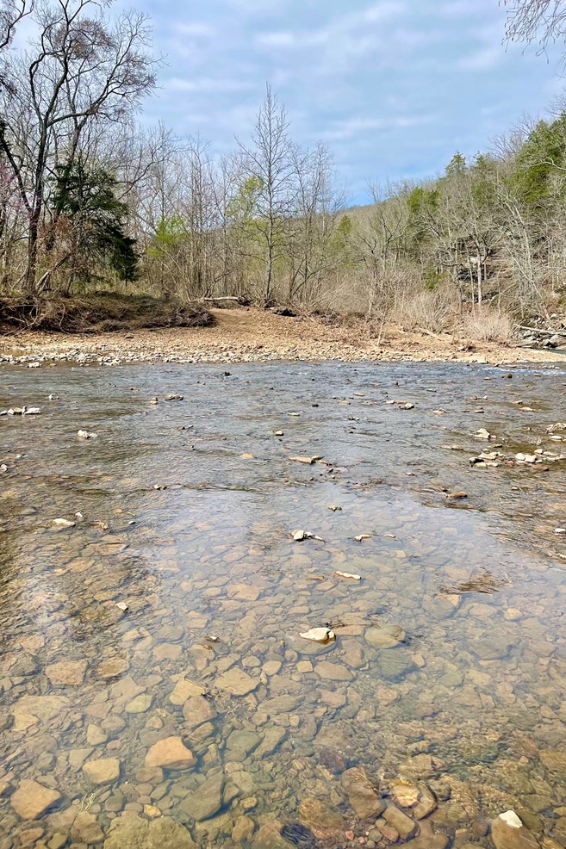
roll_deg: -0.7
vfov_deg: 67.4
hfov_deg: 47.8
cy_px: 412
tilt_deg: -7.0
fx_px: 637
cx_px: 316
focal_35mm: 27
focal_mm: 5.1
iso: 32
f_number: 1.6
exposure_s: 1/2488
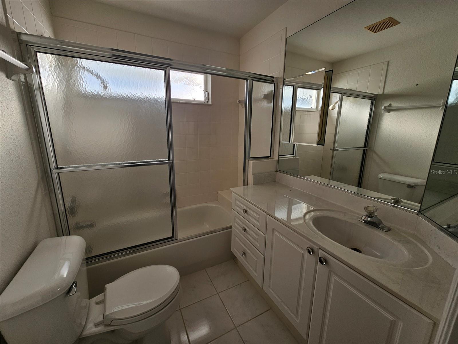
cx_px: 229
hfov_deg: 106.2
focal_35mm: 13
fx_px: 172
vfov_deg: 89.9
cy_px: 172
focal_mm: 2.2
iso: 50
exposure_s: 1/241
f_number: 2.2
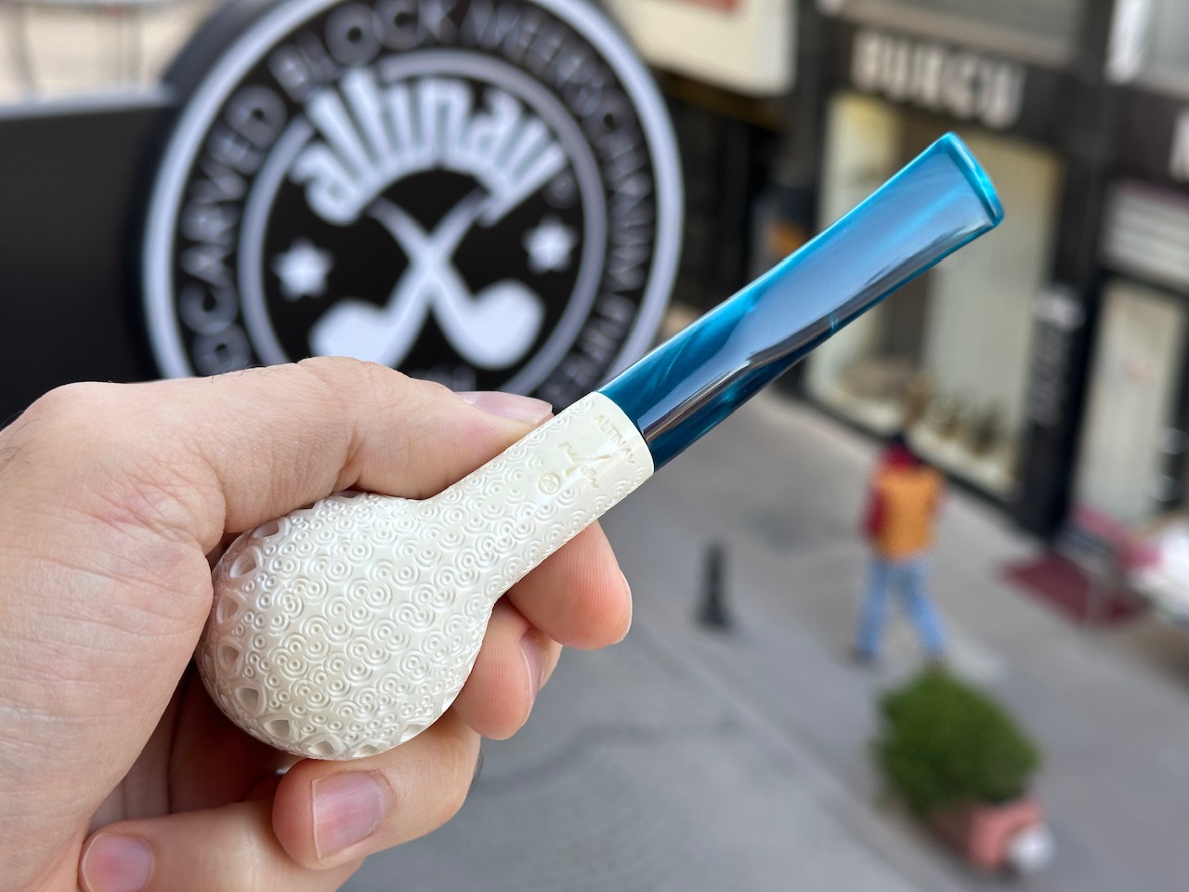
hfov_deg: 39.7
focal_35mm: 48
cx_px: 594
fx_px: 1649
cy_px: 446
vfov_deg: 30.3
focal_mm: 6.86
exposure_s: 1/166
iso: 50
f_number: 1.78
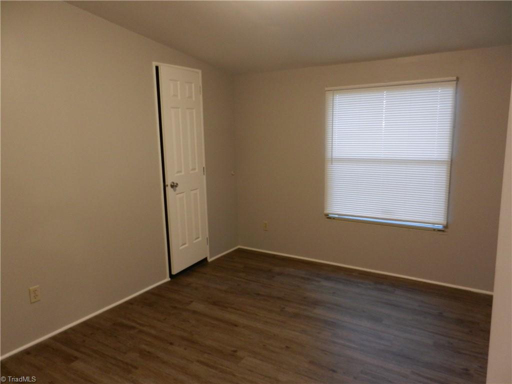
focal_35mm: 25
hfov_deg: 69.4
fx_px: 370
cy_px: 192
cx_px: 256
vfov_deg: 54.9
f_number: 3.5
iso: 400
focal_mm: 4.5
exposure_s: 1/13
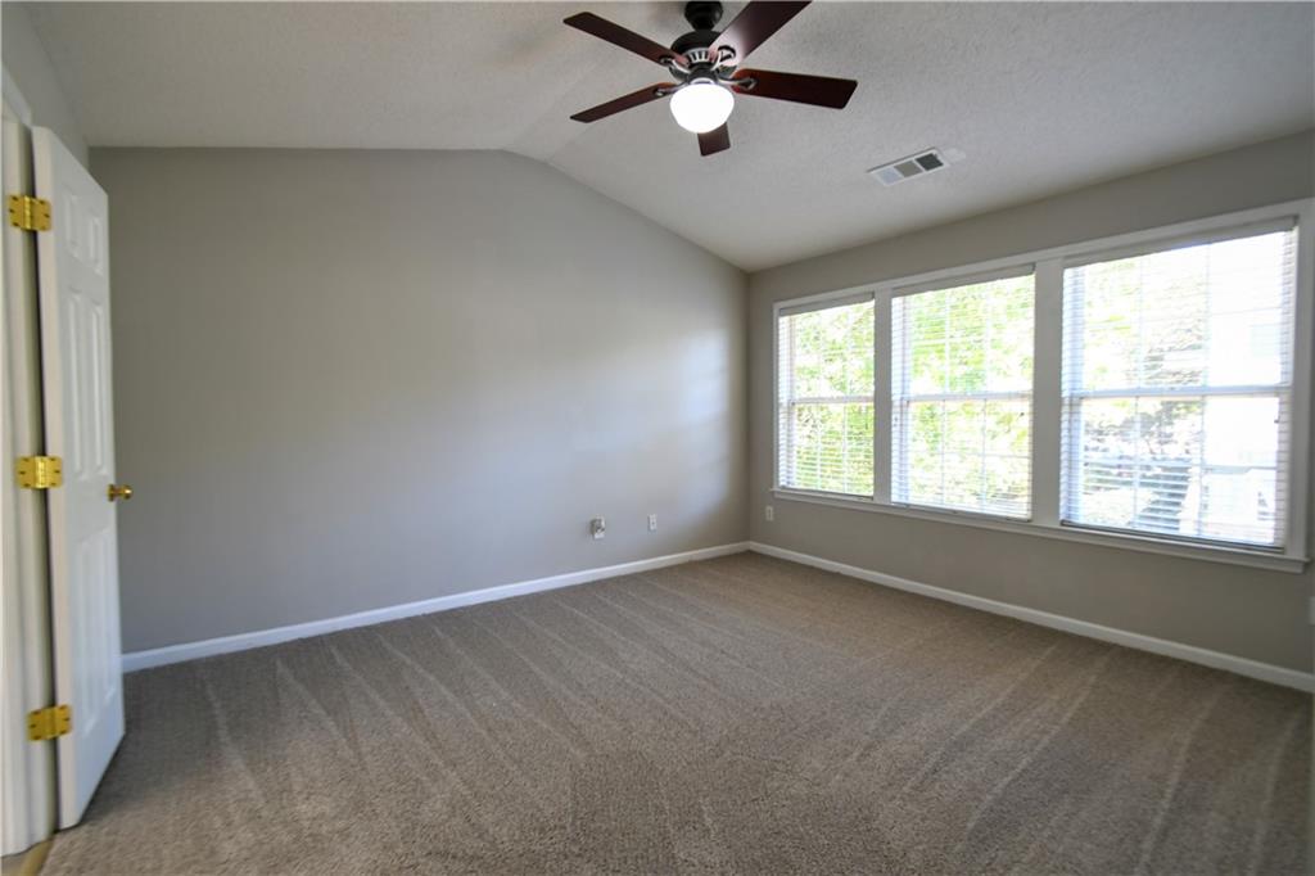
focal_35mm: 15
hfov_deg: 100.4
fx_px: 548
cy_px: 438
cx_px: 658
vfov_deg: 77.3
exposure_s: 1/8
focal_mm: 10
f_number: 5.6
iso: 100
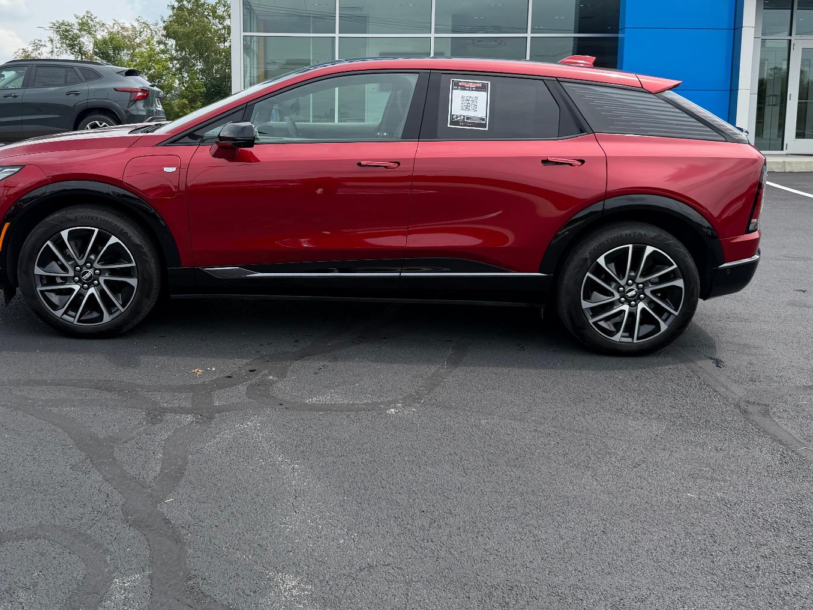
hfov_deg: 53.6
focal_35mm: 34
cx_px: 332
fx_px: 798
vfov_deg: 41.4
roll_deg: -0.3
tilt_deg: -5.8
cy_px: 221
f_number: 1.78
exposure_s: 1/3145
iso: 80
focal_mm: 6.76
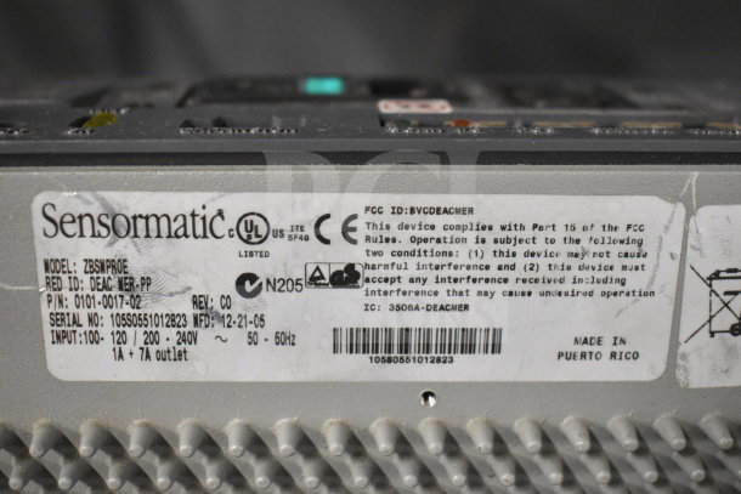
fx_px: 957
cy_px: 247
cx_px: 370
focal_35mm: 46
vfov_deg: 29.0
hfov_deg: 42.3
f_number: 4.2
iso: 5000
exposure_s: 1/50
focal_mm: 31
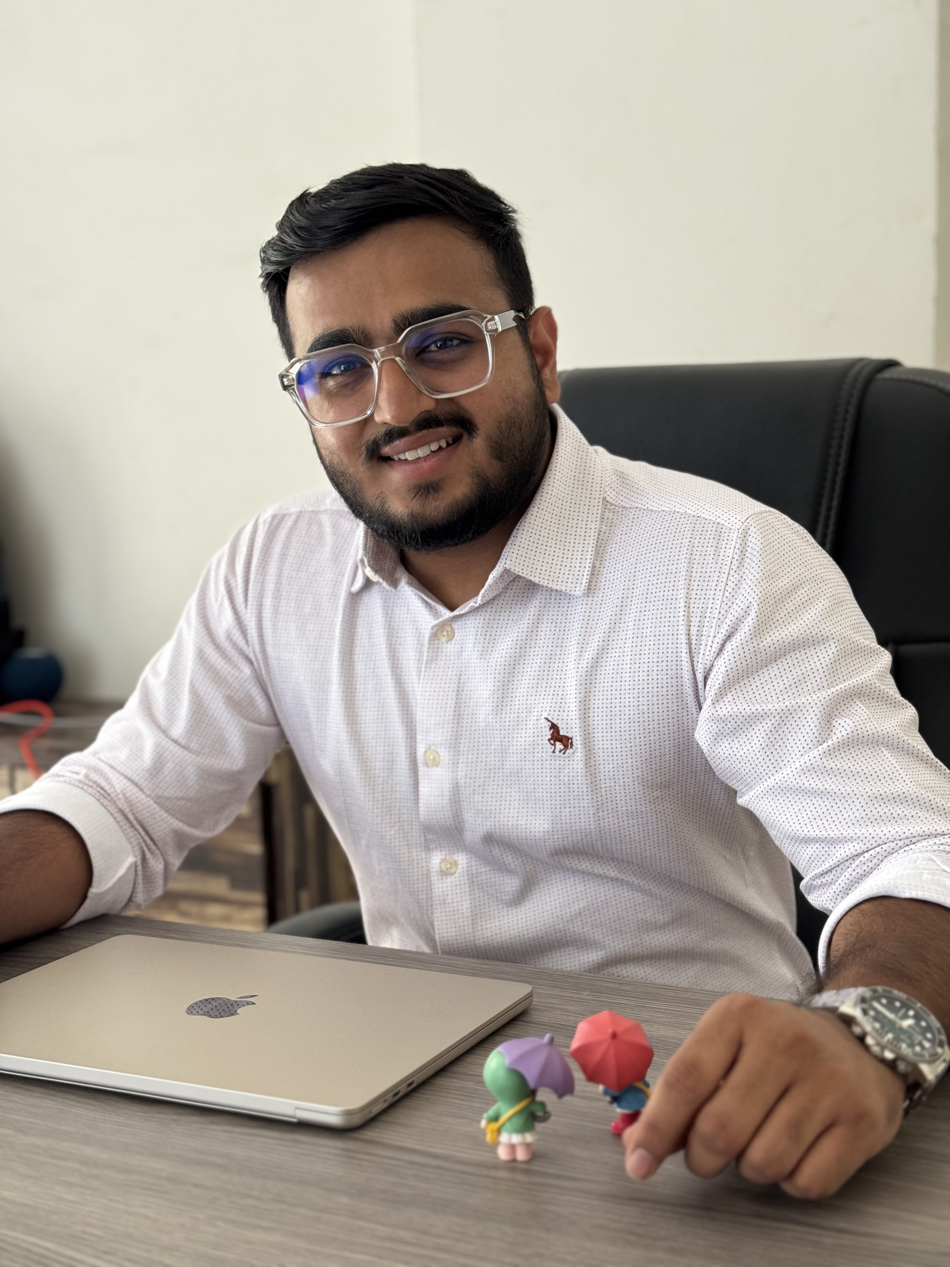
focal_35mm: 48
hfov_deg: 30.3
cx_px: 475
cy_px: 634
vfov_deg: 39.7
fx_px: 1756
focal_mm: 6.76
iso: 200
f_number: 1.78
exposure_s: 1/60
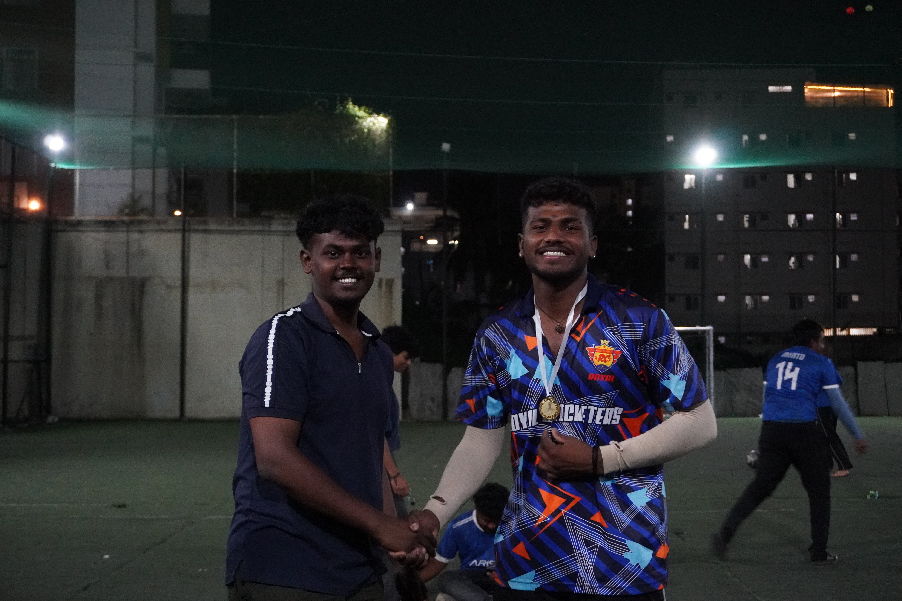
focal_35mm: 52
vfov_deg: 25.8
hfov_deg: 37.9
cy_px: 300
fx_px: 1315
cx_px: 451
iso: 5000
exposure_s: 1/80
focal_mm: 35
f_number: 5.6
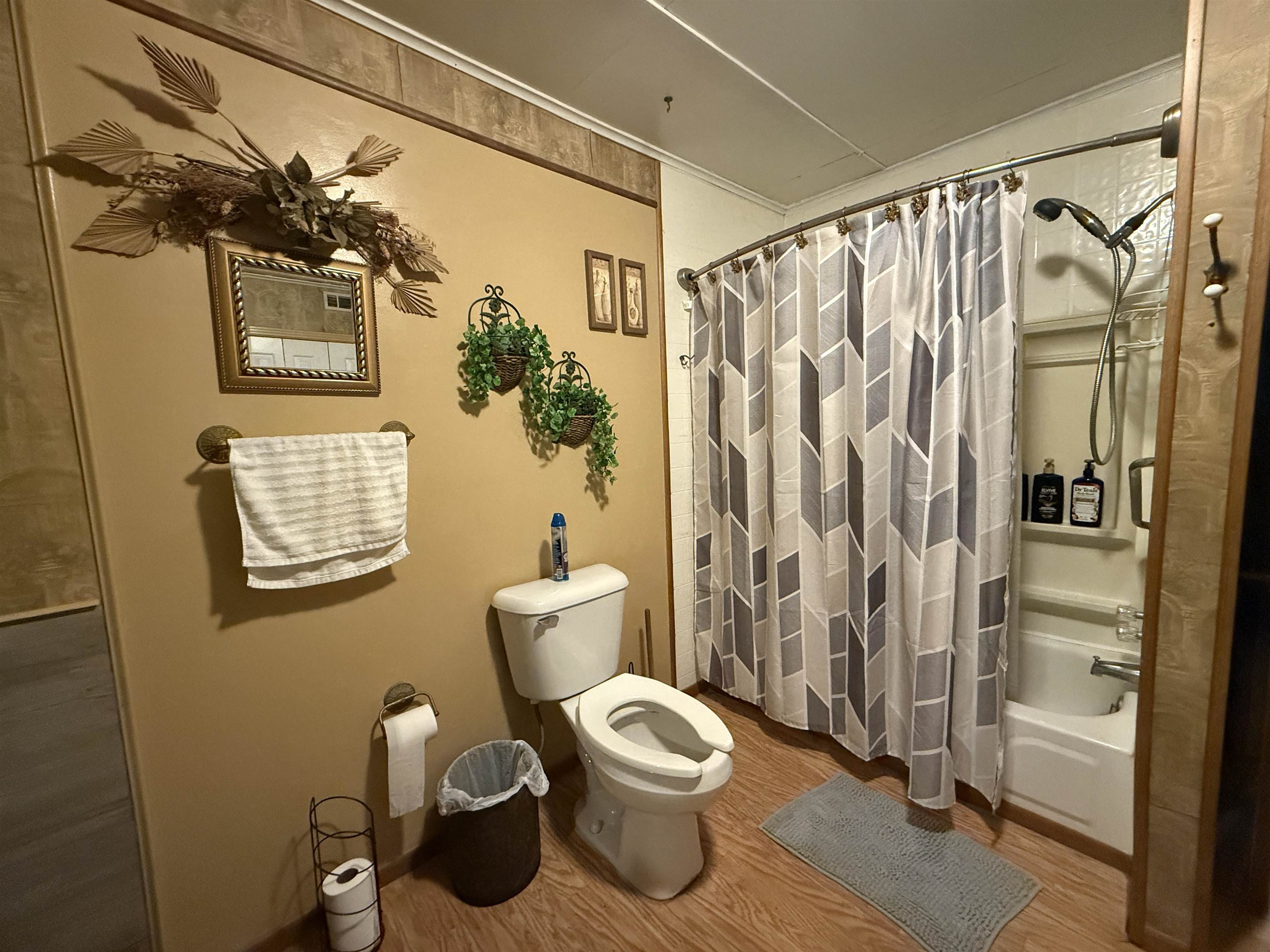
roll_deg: +2.0
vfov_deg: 85.7
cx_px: 635
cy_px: 476
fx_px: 514
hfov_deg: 102.1
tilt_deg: -5.6
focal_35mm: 14
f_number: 2.2
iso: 800
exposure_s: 1/60
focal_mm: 2.22
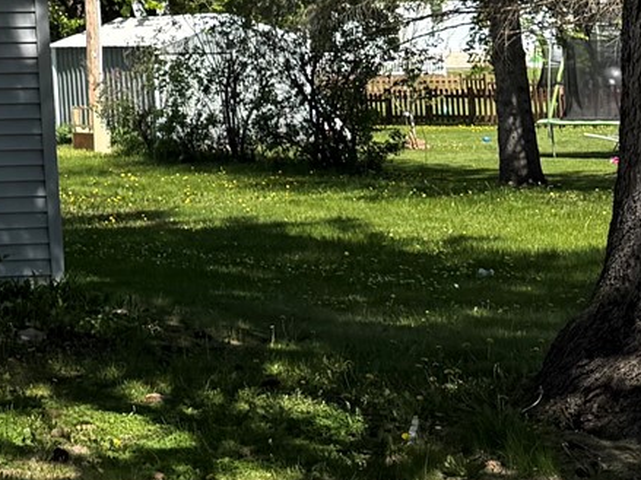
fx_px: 2073
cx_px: -393
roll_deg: +1.3
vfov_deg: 12.7
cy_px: -198
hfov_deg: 15.8
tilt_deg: +7.0
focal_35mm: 112
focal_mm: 6.76
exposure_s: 1/4167
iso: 80
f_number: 1.78
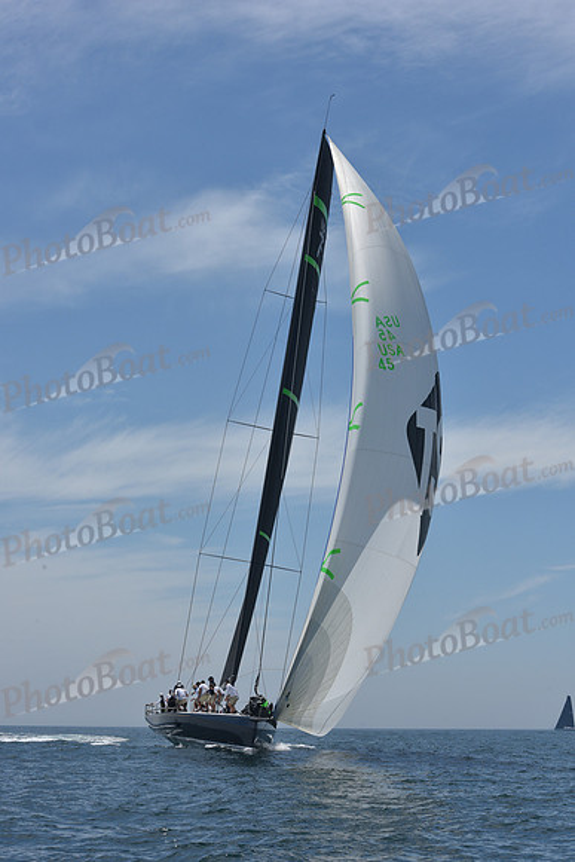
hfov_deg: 19.5
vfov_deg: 28.8
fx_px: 1676
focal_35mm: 70
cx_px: 288
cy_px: 431
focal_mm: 70
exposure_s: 1/800
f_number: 13
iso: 250
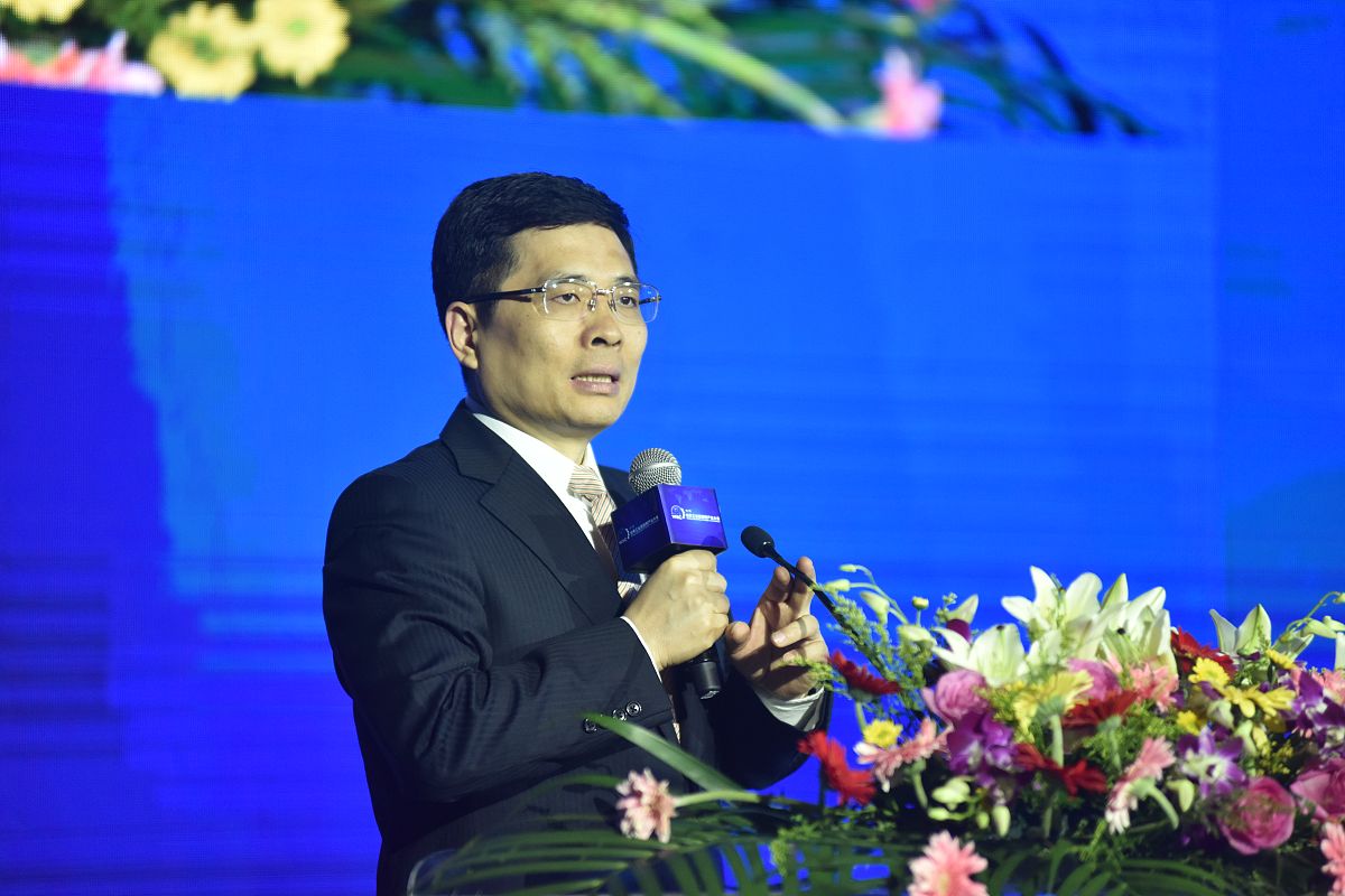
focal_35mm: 200
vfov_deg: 6.9
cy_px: 448
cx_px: 672
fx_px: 7472
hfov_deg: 10.3
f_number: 2.8
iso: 2000
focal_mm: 200
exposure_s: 1/320
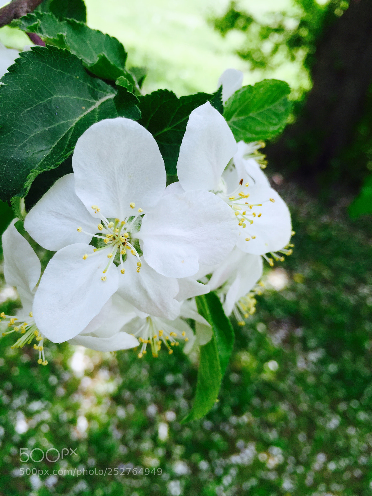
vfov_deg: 61.7
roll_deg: -25.4
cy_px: 248
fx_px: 416
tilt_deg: -35.4
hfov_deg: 48.2
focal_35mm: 29
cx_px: 186
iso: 32
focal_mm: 4.15
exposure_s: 1/439
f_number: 2.2
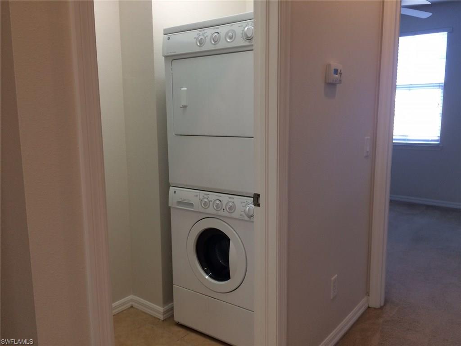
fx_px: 386
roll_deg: +0.1
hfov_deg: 61.7
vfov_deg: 48.2
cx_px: 230
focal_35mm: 29
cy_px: 173
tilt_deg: -8.8
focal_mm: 4.15
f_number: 2.2
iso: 40
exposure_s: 1/30
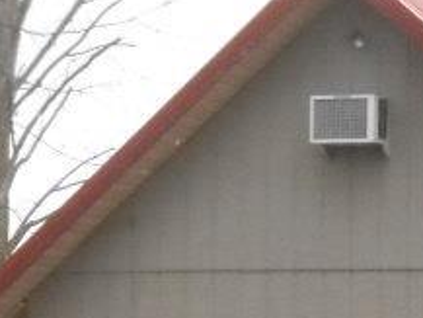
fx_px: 2592
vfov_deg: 7.0
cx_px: 452
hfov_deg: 9.3
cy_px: 363
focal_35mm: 212
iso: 1600
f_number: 6
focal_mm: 12.8
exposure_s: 1/60
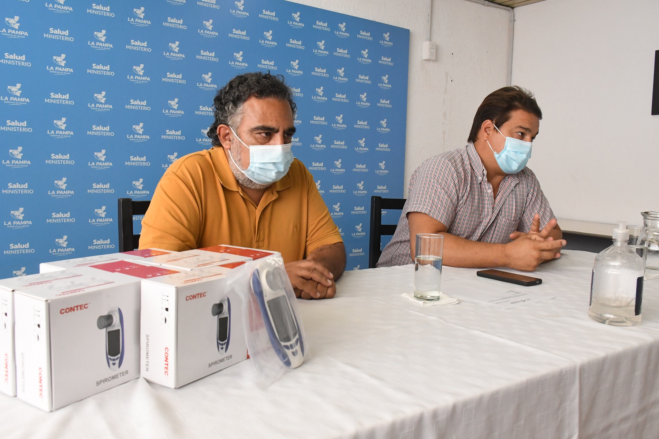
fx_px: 549
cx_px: 330
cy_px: 220
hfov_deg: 61.9
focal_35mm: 30
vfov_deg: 43.6
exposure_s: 1/200
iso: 3200
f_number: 8
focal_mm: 20
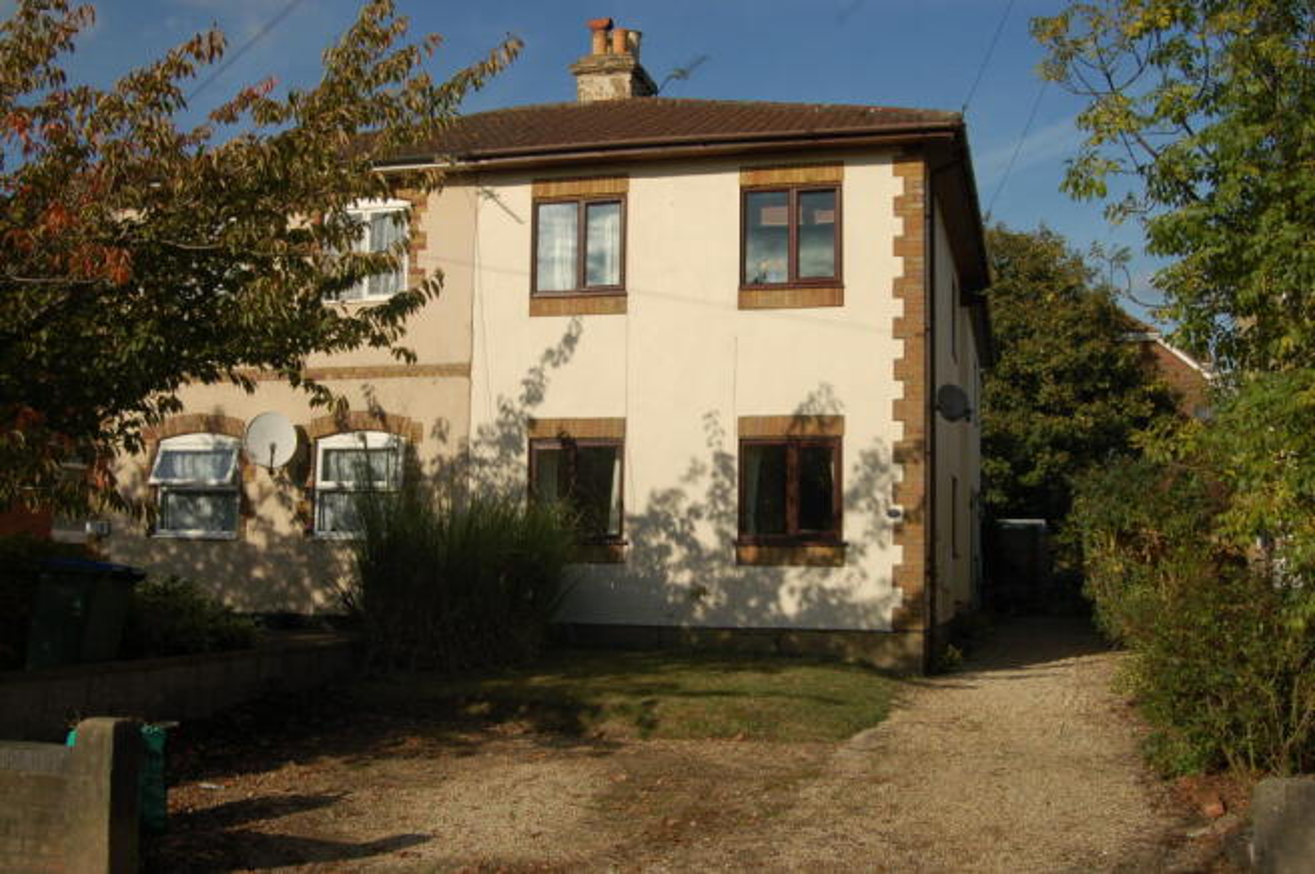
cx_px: 658
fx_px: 1423
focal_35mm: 39
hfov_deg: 49.6
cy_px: 437
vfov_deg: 34.1
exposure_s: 1/500
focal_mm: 26
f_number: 11
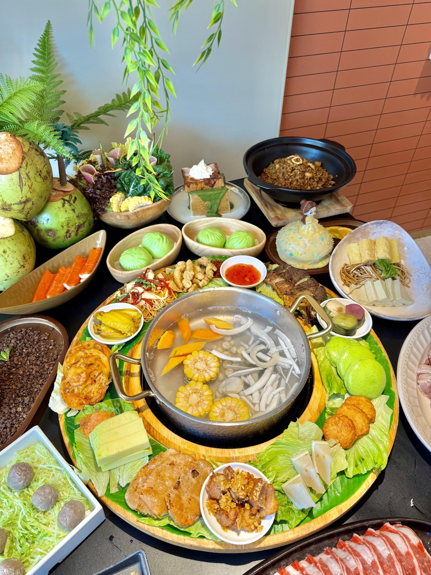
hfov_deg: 56.8
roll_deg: +1.0
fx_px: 398
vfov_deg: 71.6
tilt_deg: -44.8
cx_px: 216
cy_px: 288
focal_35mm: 24
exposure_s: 1/121
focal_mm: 6.76
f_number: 1.78
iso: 125
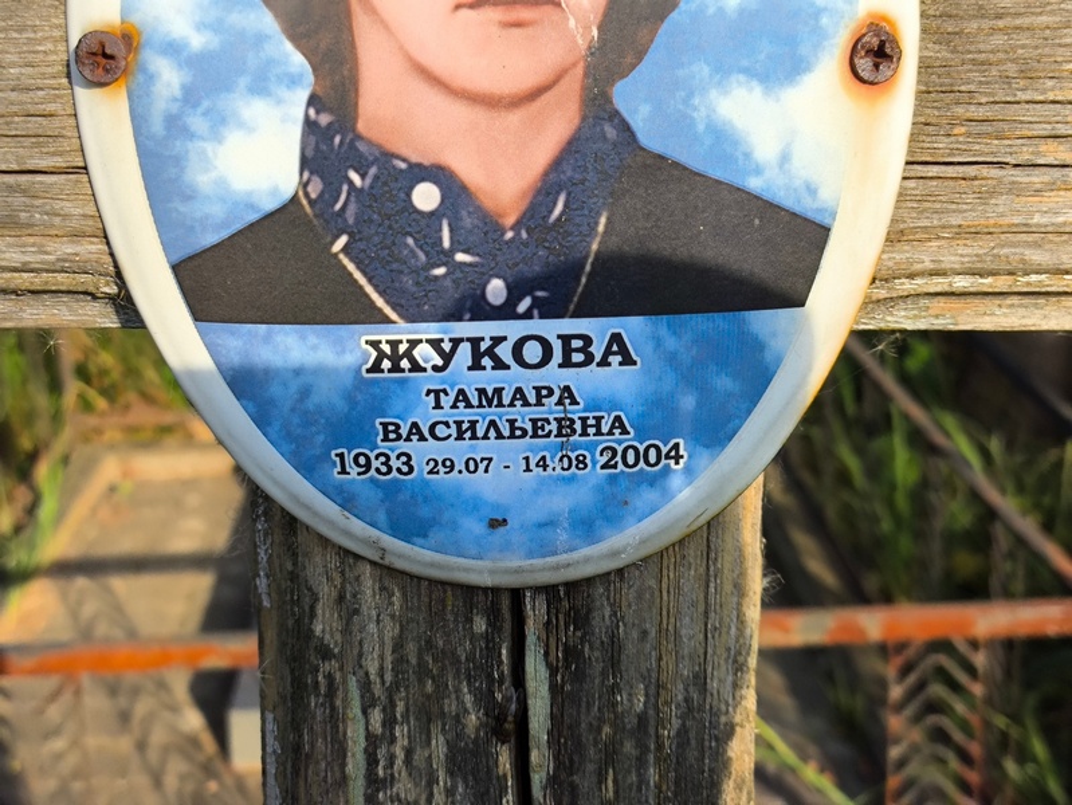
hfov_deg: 38.2
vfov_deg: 29.1
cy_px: 402
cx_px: 536
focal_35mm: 50
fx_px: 1549
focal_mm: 4.71
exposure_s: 1/737
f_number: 1.7
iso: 50
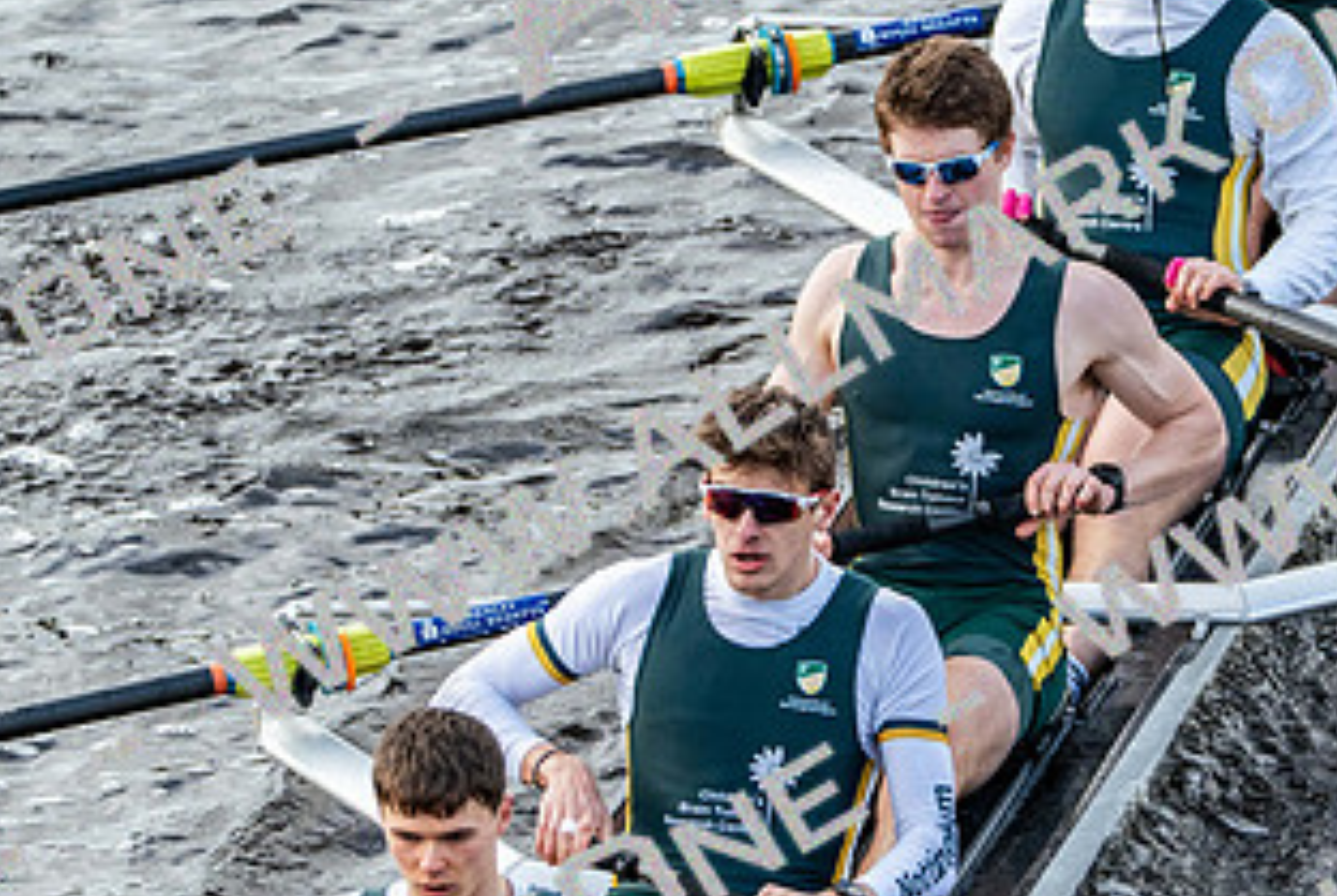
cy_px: 731
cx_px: 741
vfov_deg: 1.9
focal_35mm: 709
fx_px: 26368
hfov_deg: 2.9
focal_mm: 382
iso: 1000
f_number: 6.3
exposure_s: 1/1250
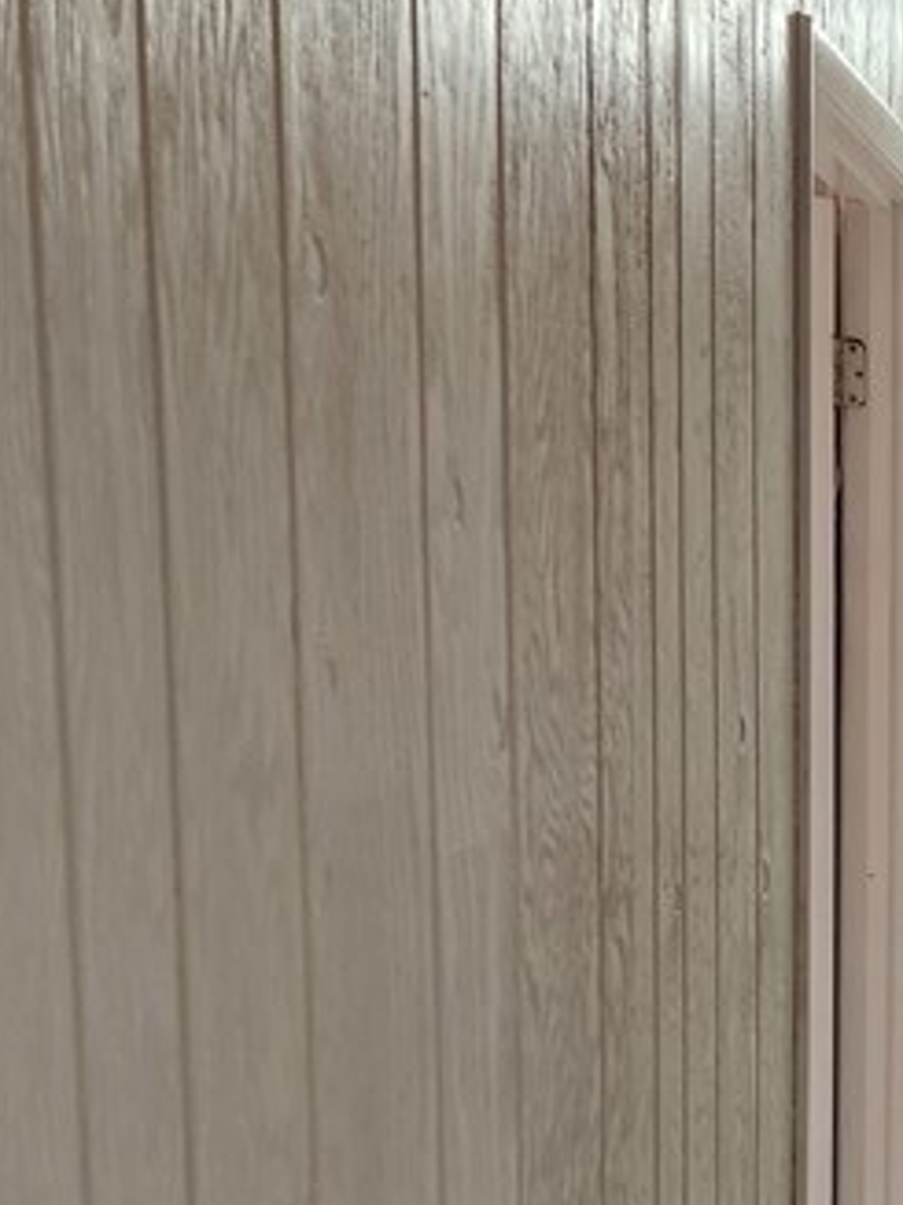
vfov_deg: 25.9
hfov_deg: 19.2
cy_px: 1153
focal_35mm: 72
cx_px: 1095
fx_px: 2506
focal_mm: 6.4
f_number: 1.8
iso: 400
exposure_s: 1/120
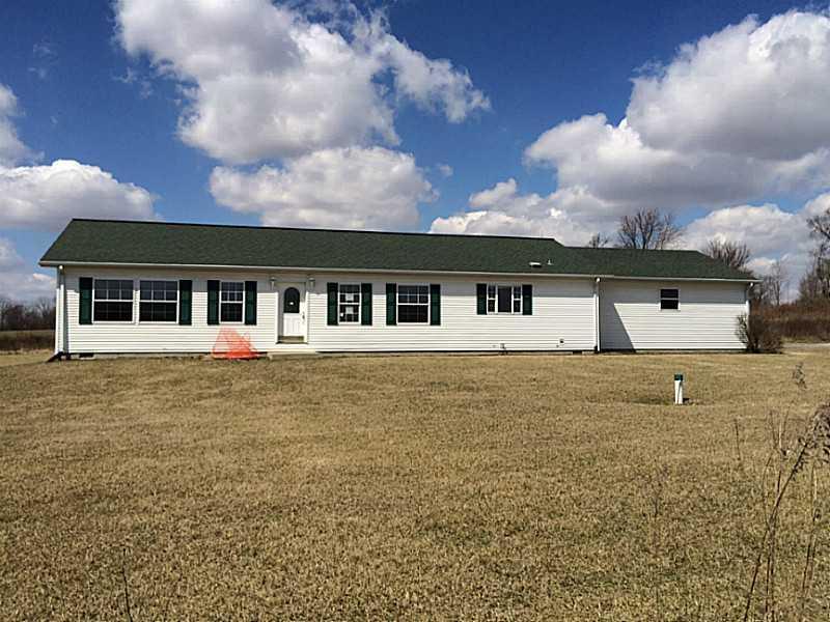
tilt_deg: +0.7
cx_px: 415
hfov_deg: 61.7
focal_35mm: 29
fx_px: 695
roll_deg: +0.5
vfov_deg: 48.2
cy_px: 311
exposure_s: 1/5128
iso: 40
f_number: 2.2
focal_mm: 4.15
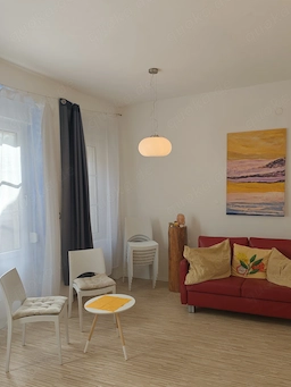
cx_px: 161
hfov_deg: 51.3
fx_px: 302
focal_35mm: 27
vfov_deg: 65.2
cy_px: 208
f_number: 1.65
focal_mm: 6.19
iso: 250
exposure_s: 1/100
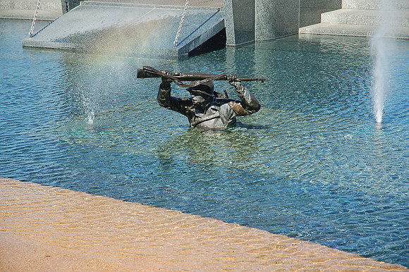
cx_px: 204
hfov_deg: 19.5
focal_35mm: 105
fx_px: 1192
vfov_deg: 13.0
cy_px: 136
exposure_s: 1/640
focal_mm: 70
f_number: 4.5
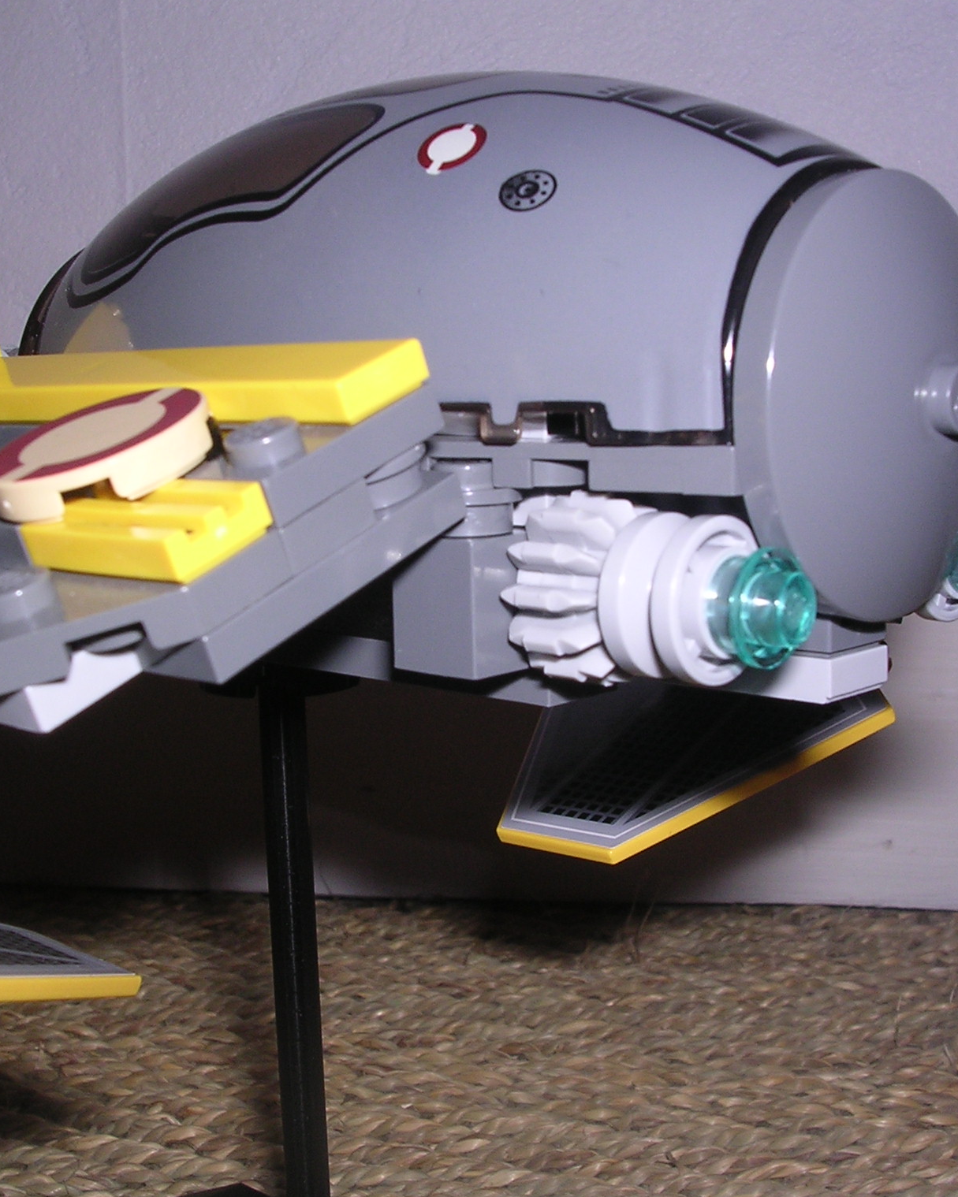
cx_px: 421
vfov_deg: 37.3
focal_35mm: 50
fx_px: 1772
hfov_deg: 30.2
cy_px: 601
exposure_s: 1/60.1
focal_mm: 5.8
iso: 100
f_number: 5.6
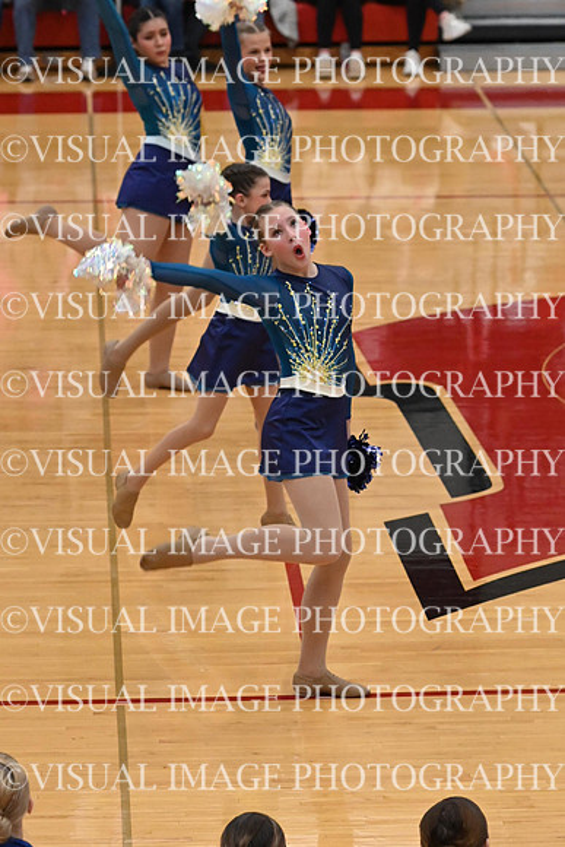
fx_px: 4093
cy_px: 424
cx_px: 282
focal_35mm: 174
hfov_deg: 7.9
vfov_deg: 11.8
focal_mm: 116
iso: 6400
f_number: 4
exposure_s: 1/400
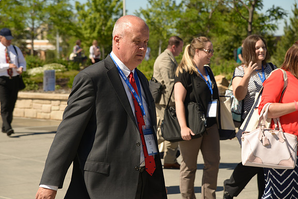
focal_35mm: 121
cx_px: 150
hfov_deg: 16.9
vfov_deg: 11.3
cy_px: 100
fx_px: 1002
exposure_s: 1/250
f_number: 8
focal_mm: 120
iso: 100
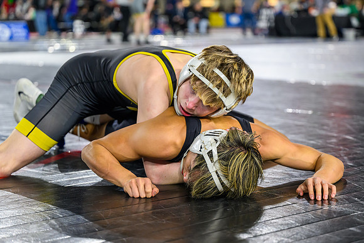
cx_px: 214
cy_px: 121
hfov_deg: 24.3
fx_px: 843
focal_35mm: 83
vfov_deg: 16.4
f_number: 2.8
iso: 2500
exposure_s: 1/800
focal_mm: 70
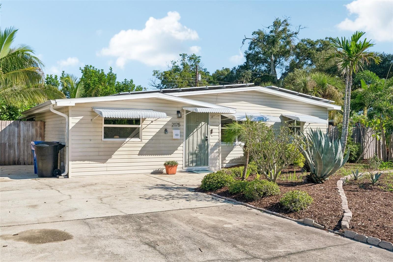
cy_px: 131
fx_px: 371
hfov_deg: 55.8
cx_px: 196
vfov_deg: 38.9
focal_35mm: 34
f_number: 8
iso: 800
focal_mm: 23
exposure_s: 1/4000
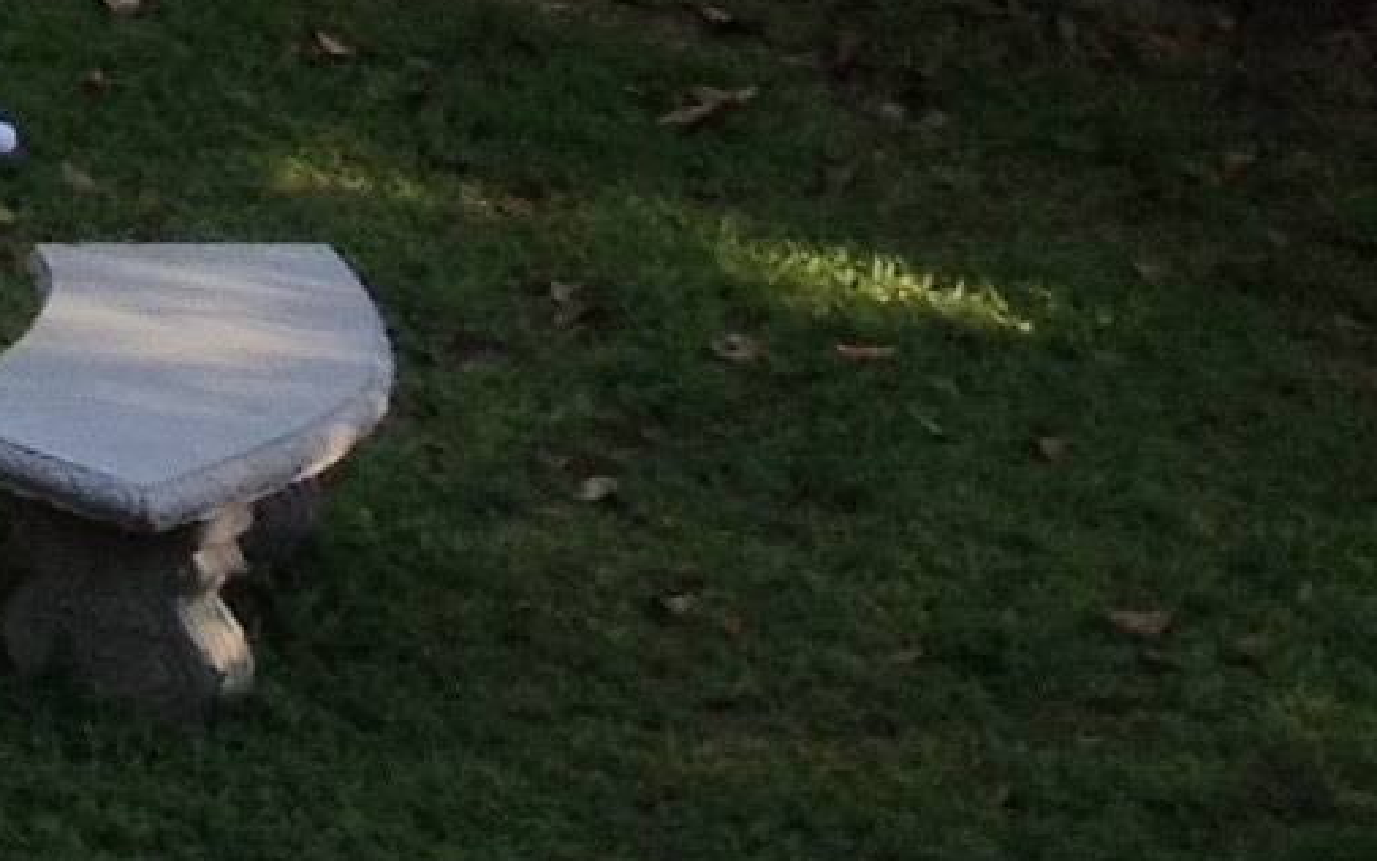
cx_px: -2925
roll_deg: +1.1
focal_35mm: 239
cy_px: -2387
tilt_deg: -7.5
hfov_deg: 7.6
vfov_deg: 5.0
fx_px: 8970
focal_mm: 4.28
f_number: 2.4
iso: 50
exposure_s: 1/231
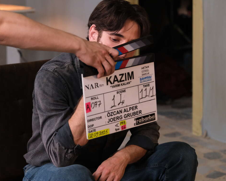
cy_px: 86
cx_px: 112
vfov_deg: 14.7
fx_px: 703
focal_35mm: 105
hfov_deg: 18.3
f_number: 2.8
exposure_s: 1/200
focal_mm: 55
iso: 3200
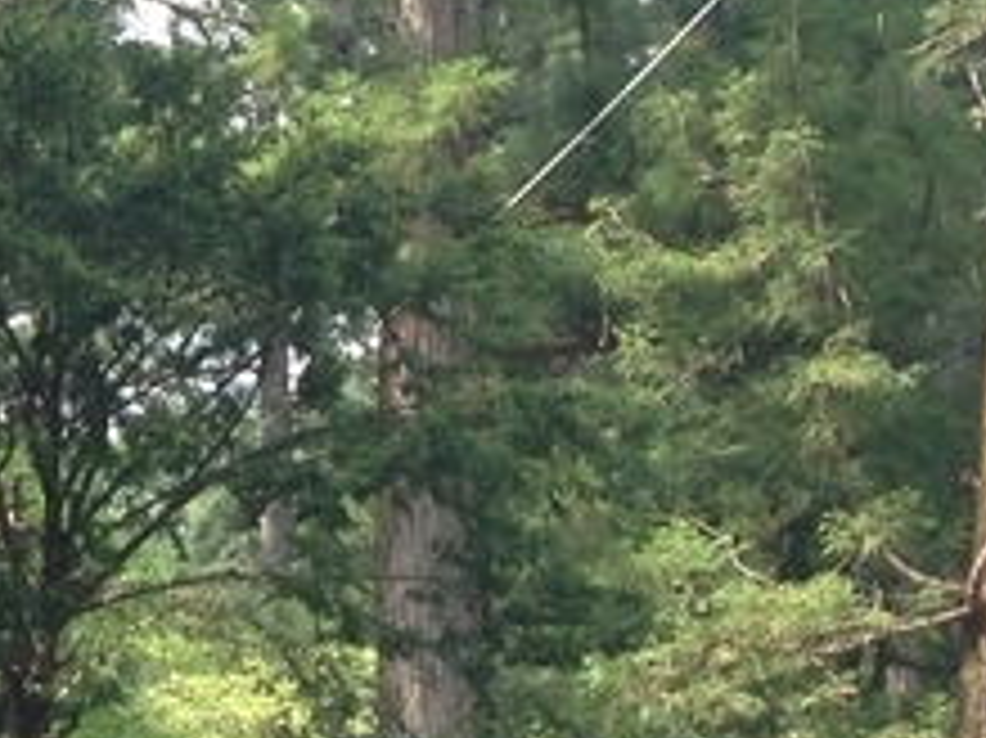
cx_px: -567
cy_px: 778
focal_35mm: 181
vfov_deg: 8.1
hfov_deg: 10.5
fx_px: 5153
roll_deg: -2.3
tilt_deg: +8.5
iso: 50
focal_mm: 4.12
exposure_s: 1/274
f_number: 2.4
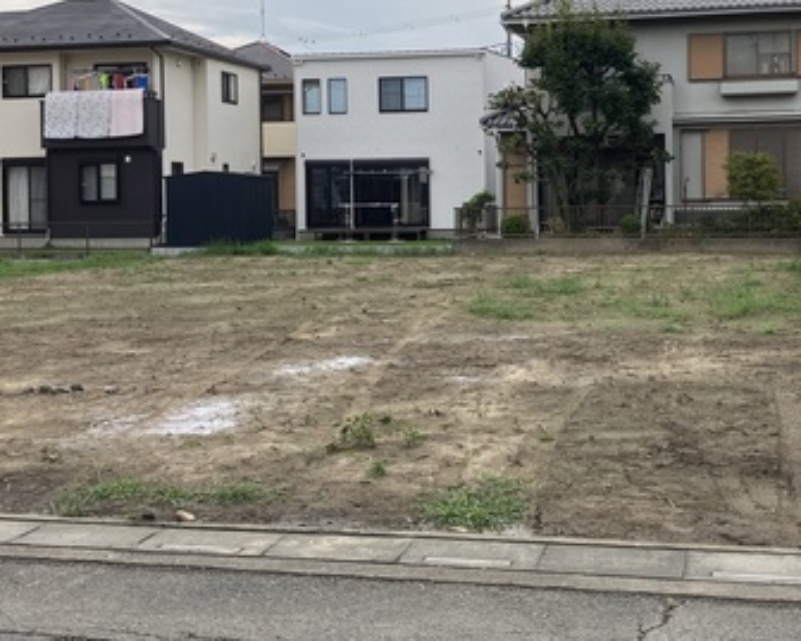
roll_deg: +1.0
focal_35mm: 52
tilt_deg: -0.2
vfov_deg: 29.0
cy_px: 222
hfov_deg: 35.8
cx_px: 496
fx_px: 1233
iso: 32
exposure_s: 1/725
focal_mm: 3.99
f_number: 1.8
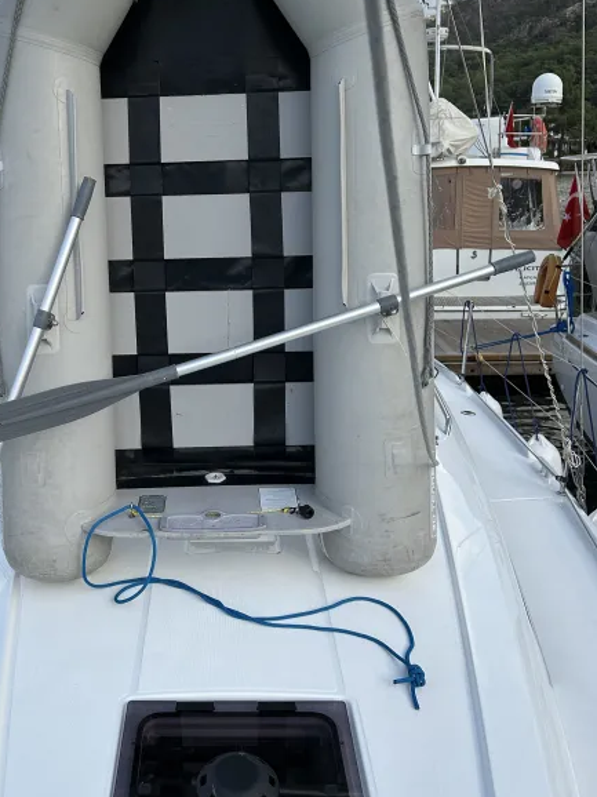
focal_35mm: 36
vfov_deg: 50.8
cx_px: 207
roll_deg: +2.1
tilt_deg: -9.2
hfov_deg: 39.2
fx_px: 828
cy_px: 296
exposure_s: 1/1645
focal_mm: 5.7
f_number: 1.5
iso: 50
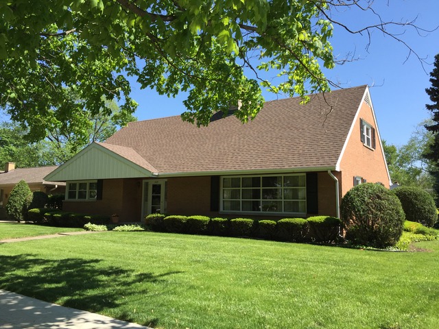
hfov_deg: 61.7
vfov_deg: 48.2
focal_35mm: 29
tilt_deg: +6.1
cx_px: 220
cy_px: 164
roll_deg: -0.7
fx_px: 368
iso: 32
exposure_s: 1/1099
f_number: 2.2
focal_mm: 4.15
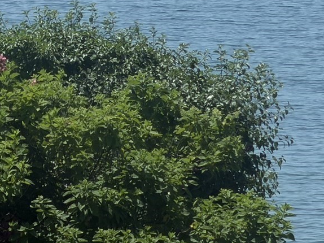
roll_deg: +0.2
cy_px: -90
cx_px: 279
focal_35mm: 714
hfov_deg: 2.8
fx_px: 6680
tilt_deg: -1.4
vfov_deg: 2.1
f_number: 2.8
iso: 20
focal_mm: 16.89
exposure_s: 1/639
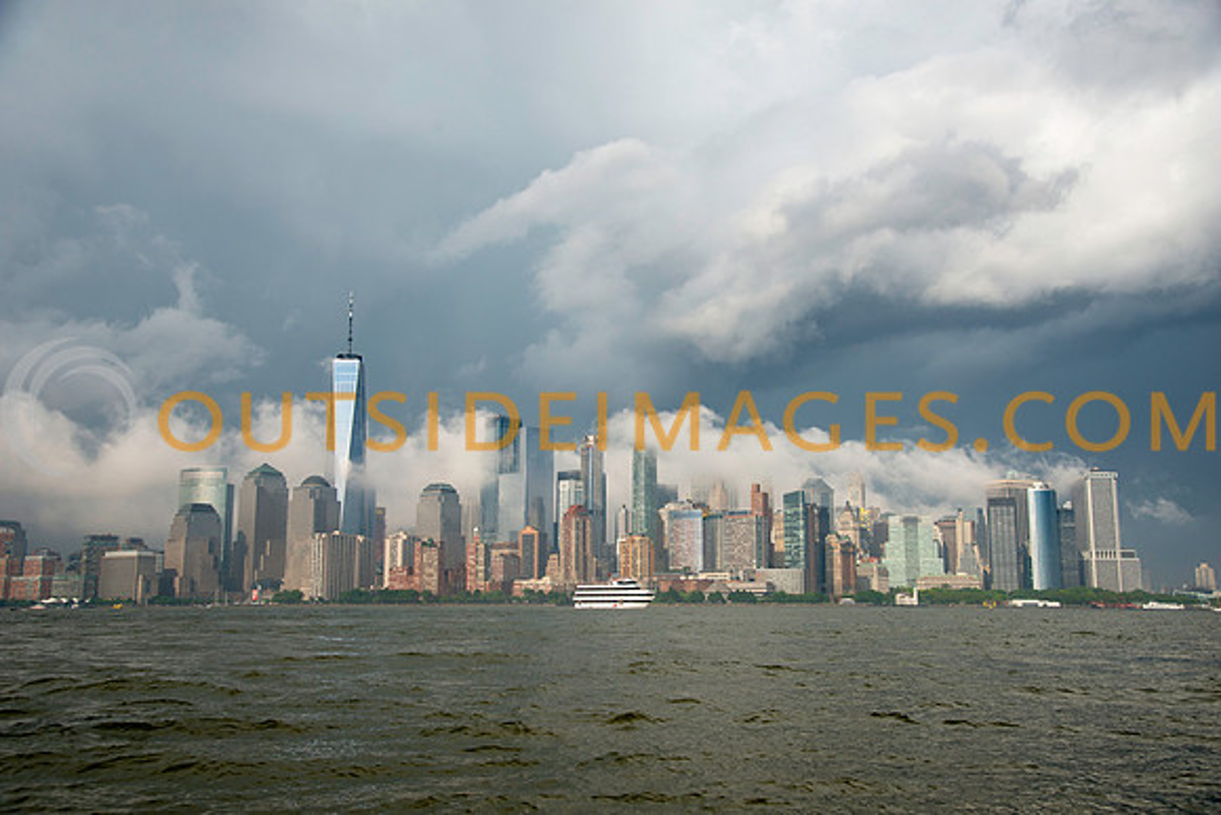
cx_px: 610
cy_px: 408
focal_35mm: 35
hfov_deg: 54.3
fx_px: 1191
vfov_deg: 37.8
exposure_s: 1/2000
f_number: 5.6
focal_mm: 35
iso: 320
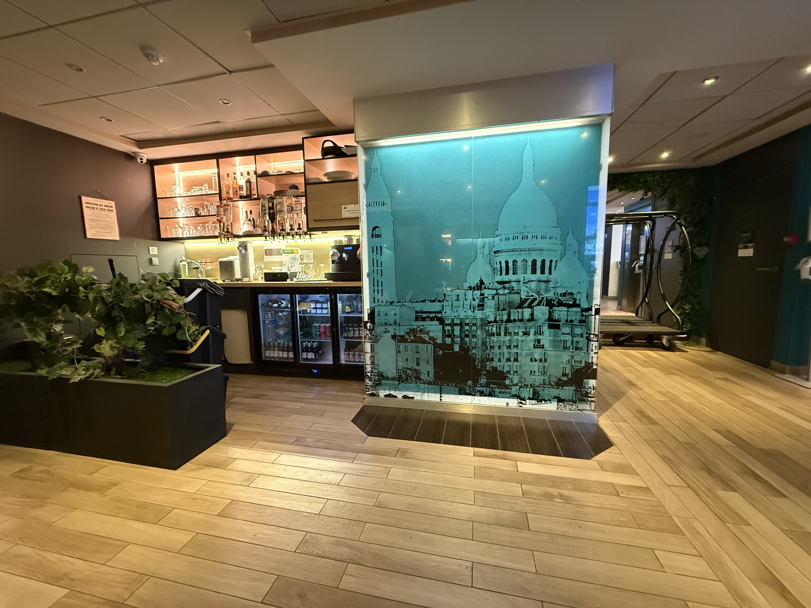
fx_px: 328
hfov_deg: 102.1
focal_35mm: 14
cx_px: 406
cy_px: 304
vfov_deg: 85.7
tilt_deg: -6.7
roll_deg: +0.8
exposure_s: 1/33
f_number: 2.2
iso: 1250
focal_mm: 2.22
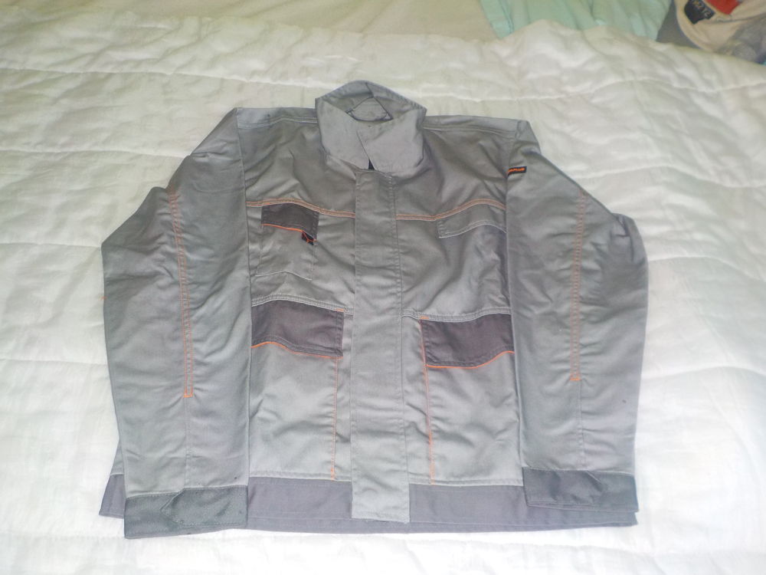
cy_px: 288
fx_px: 664
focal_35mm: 30
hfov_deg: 60.0
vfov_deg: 46.8
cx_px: 383
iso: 200
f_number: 3.3
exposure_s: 1/30
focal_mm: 4.1
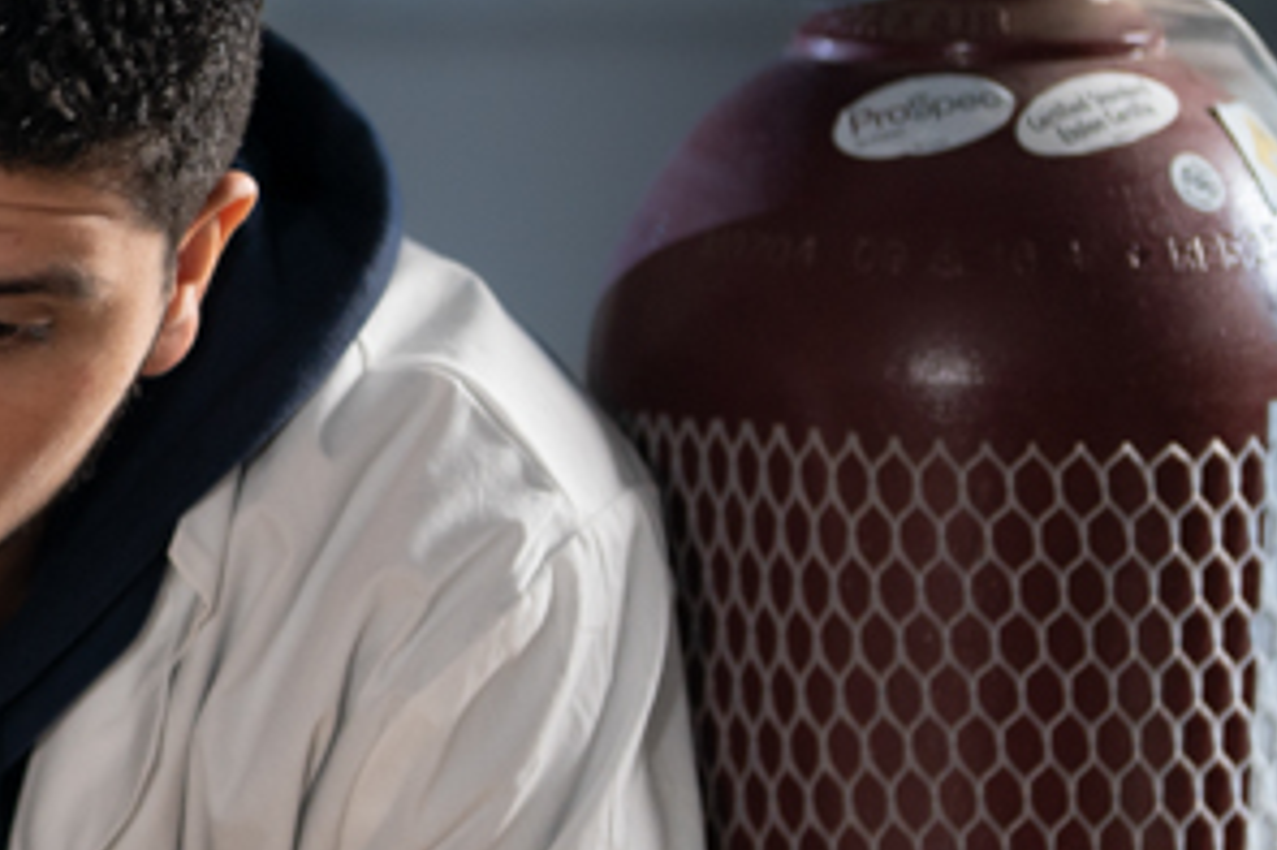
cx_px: -1299
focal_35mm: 426
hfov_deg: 4.8
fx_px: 15102
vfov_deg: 3.2
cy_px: 492
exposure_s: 1/125
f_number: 1.6
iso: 320
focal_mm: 105
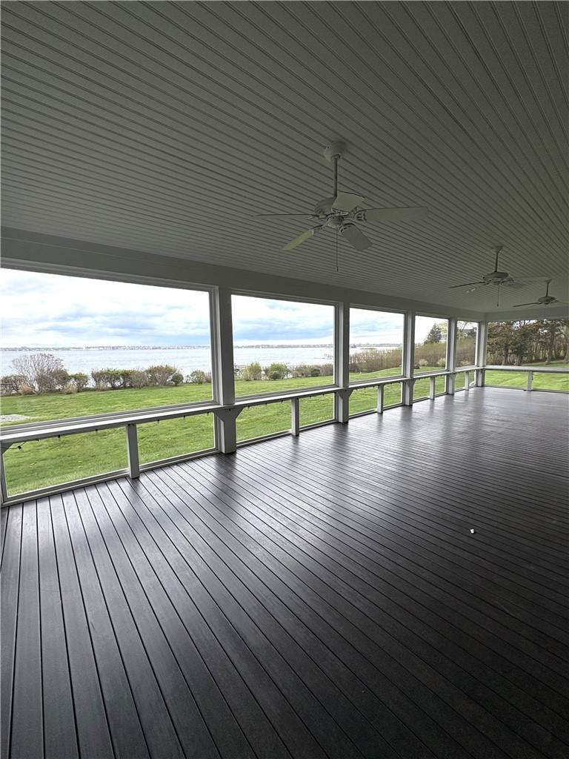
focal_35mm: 14
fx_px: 307
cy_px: 380
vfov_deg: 102.1
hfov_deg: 85.7
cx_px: 284
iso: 64
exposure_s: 1/980
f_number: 2.2
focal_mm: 2.22
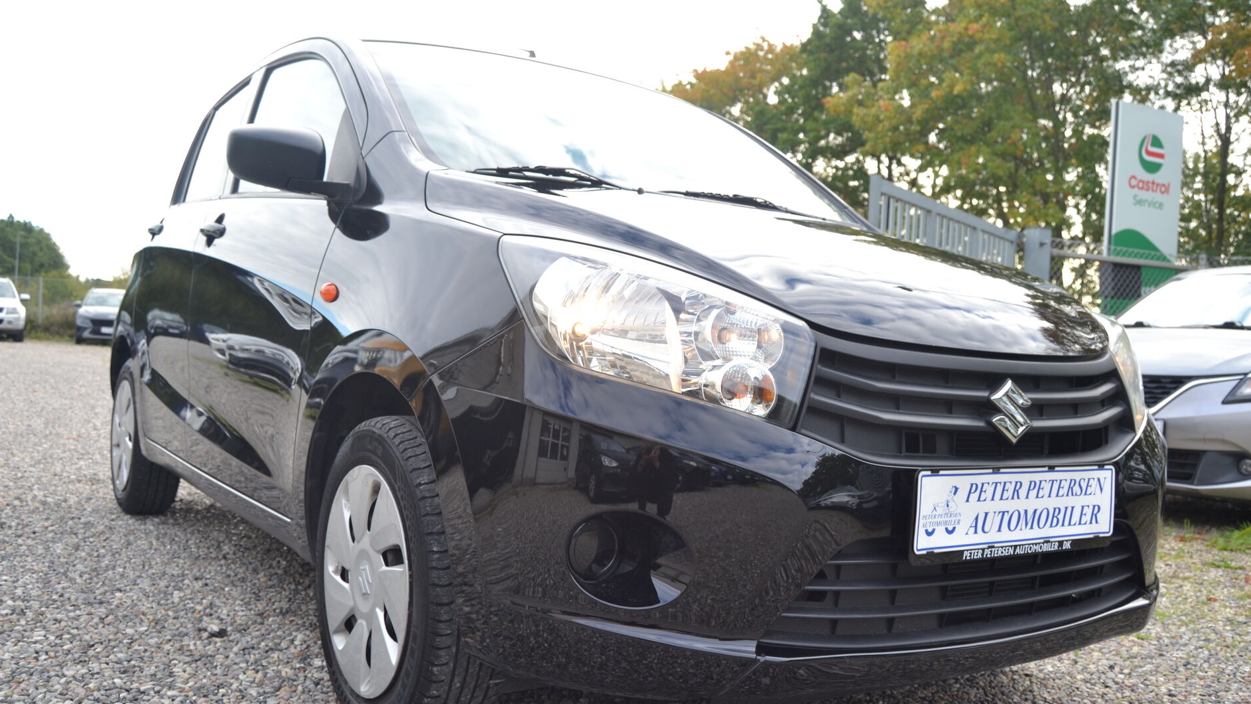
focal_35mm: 32
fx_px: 1062
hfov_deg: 61.0
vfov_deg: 36.7
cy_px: 372
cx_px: 622
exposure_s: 1/125
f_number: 5.6
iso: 125
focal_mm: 20
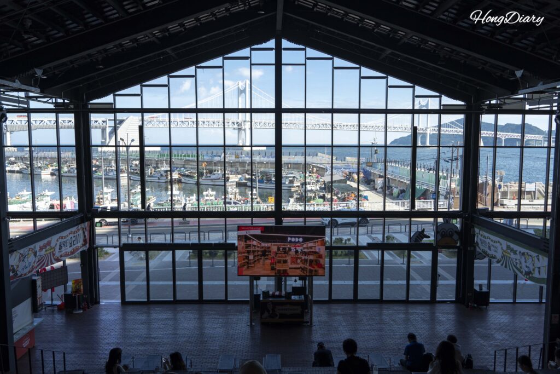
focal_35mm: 28
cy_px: 187
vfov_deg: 46.4
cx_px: 280
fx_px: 436
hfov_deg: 65.5
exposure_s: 1/160
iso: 100
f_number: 6.3
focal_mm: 28
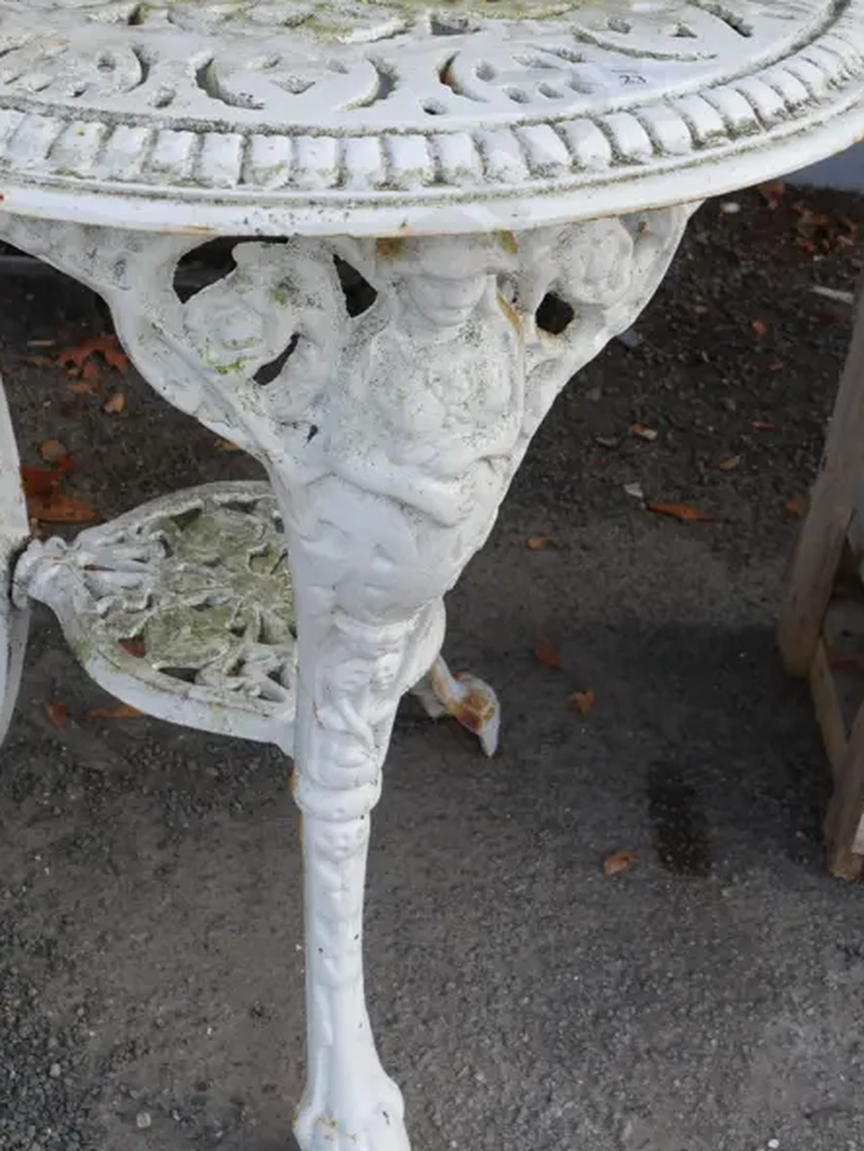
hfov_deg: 27.8
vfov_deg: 36.7
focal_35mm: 52
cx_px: 270
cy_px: 487
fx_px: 1729
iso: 200
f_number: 5.6
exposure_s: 1/200
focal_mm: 15
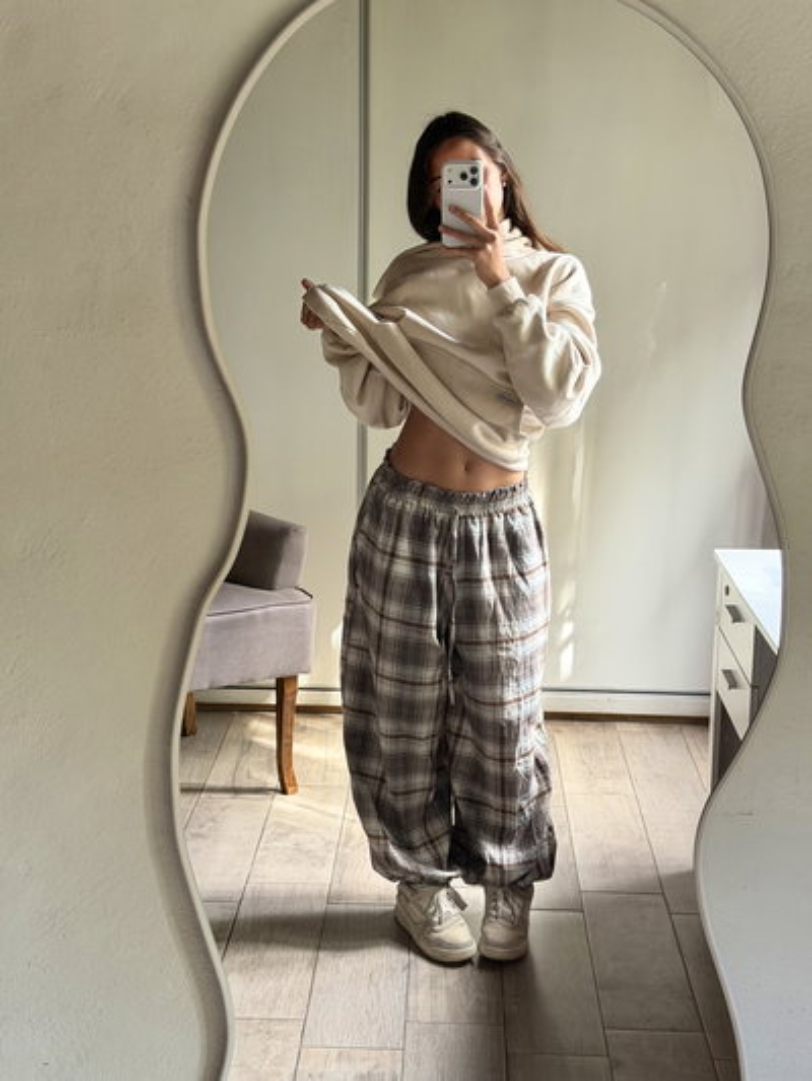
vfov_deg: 39.6
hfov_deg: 30.3
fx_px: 1501
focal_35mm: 48
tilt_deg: -13.9
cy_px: 540
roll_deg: -1.5
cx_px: 406
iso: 250
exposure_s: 1/60
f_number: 1.78
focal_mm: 6.76
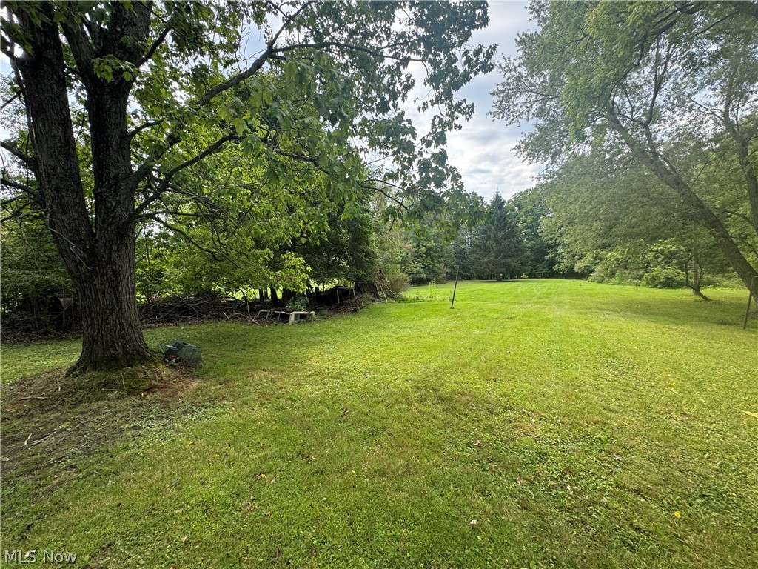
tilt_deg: -2.0
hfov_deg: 102.1
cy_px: 284
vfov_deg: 85.7
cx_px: 379
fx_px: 307
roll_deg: +0.6
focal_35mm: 14
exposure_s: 1/356
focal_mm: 2.22
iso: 40
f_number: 2.2
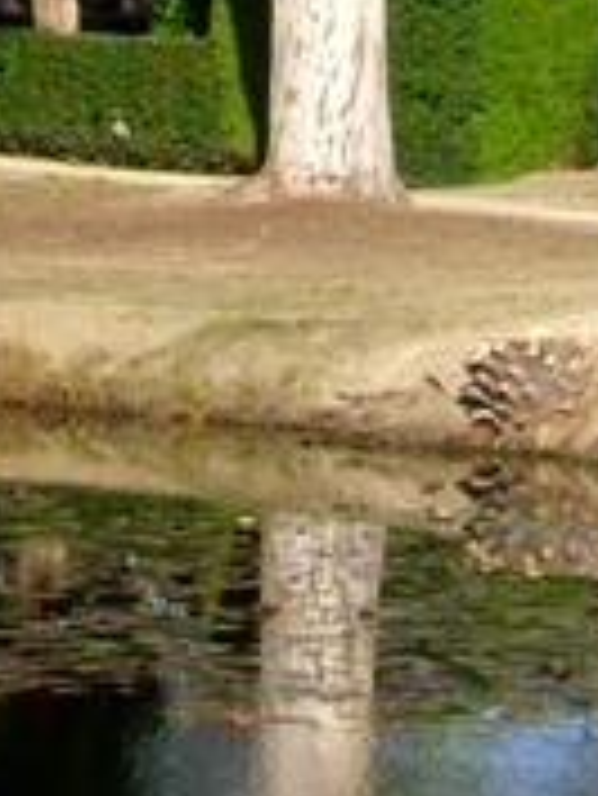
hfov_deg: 4.9
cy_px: -881
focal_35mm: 301
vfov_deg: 6.4
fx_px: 6925
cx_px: -164
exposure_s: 1/250
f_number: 4.3
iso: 50
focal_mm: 12.4
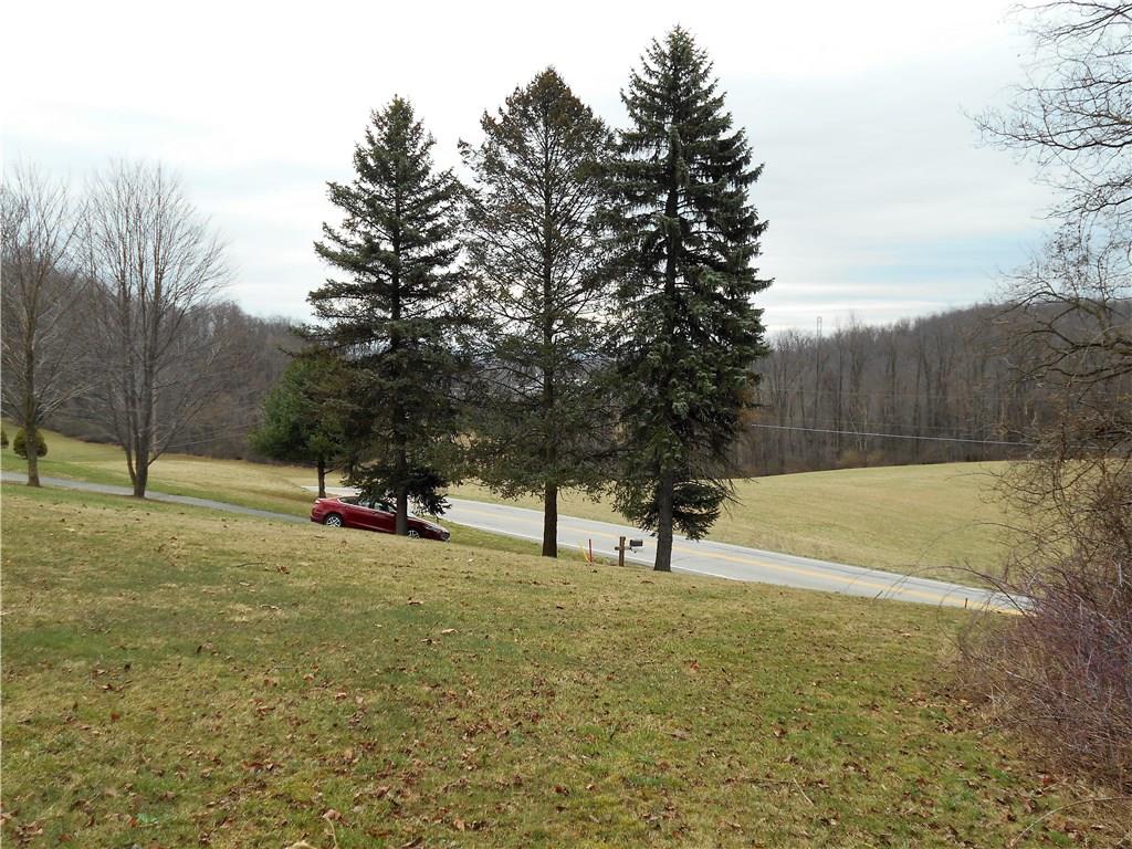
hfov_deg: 50.1
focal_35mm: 37
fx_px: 1210
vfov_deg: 38.7
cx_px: 566
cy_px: 424
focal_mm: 6.7
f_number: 3.9
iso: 80
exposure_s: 1/320
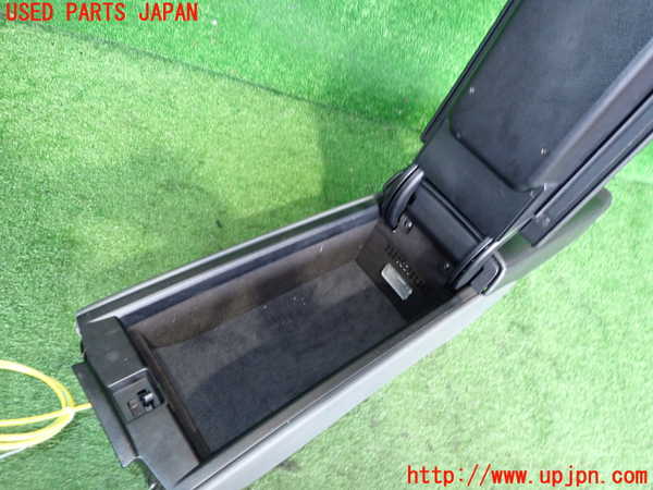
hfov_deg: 69.4
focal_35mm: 25
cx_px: 326
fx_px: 472
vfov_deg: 54.9
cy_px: 245
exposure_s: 1/30
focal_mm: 4.5
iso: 640
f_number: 2
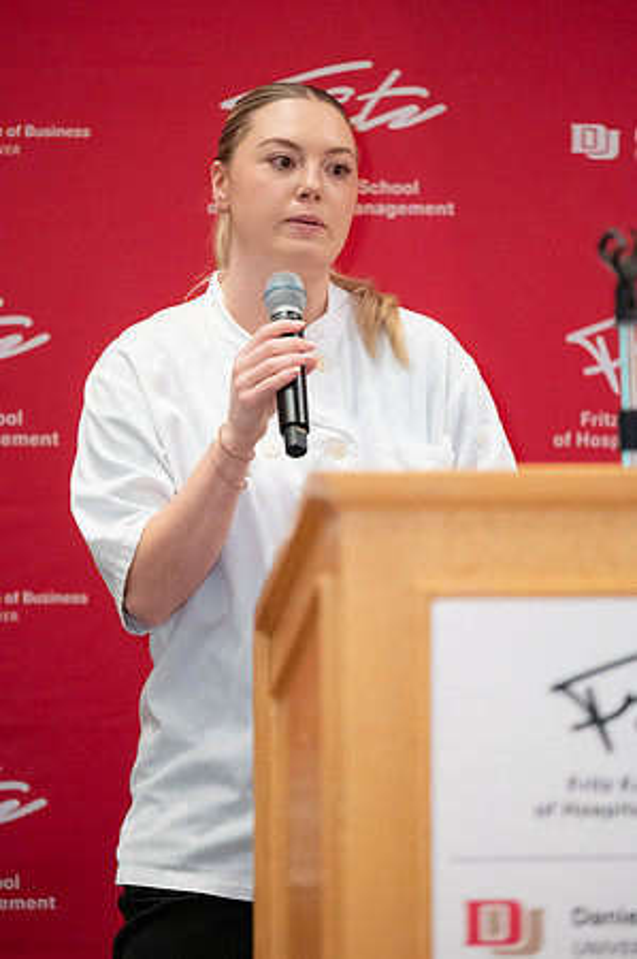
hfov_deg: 6.9
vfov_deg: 10.3
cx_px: 318
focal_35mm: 200
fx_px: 5320
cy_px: 480
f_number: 3.2
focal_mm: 200
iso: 8000
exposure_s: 1/100
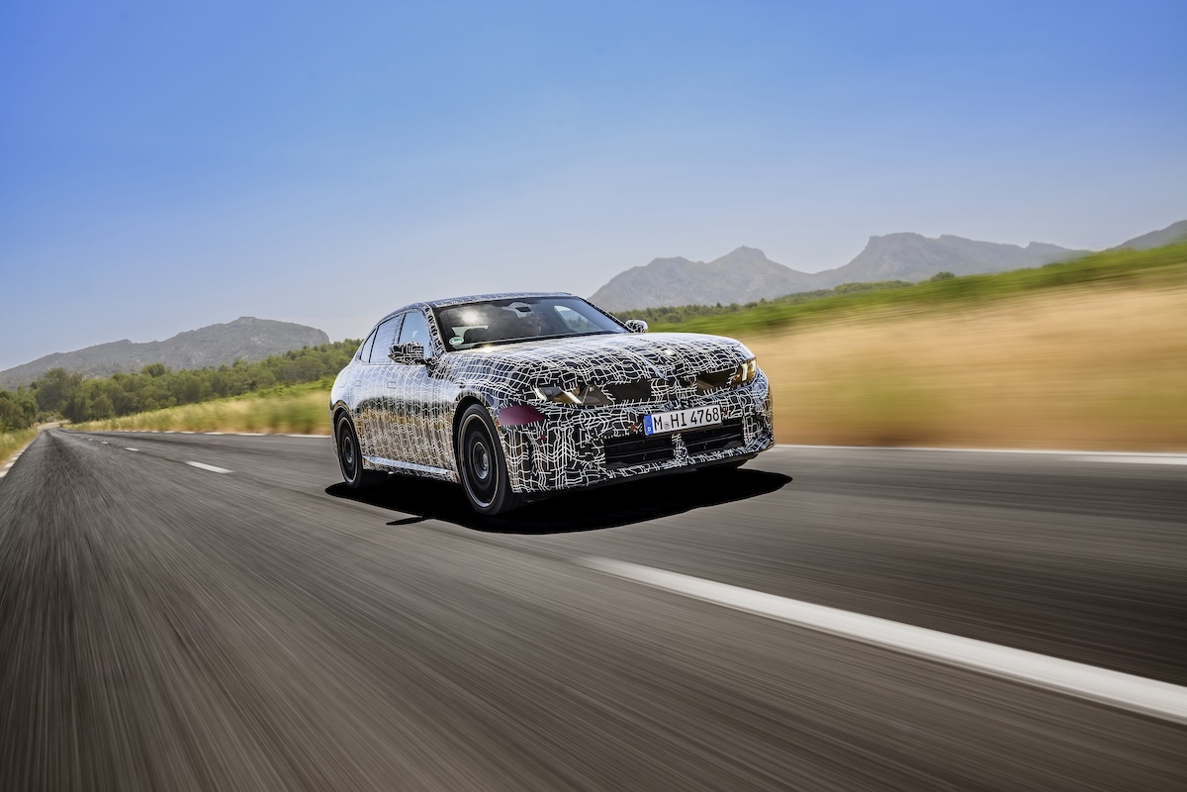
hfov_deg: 61.9
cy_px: 396
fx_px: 989
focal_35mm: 30
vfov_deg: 43.6
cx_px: 594
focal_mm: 30
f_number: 10
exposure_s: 1/15
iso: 40
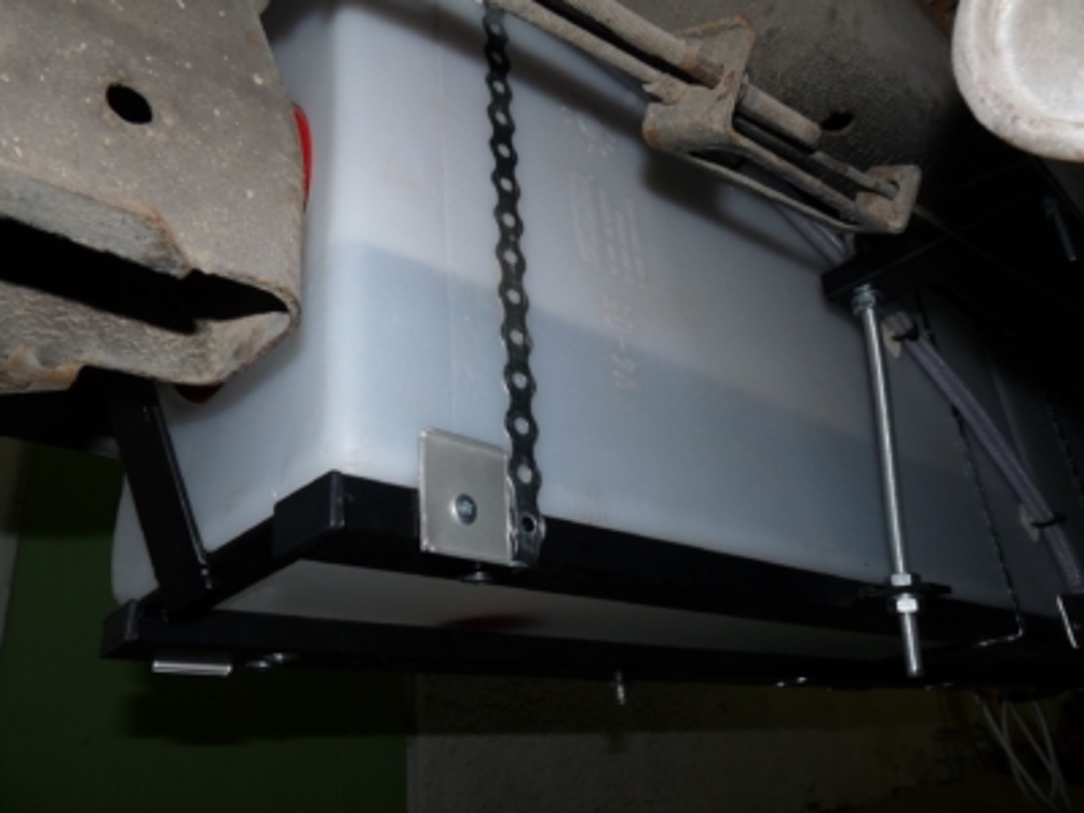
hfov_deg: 65.3
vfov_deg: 51.4
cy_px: 406
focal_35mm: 27
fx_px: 846
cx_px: 542
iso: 100
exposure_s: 1/30
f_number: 4
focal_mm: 4.8
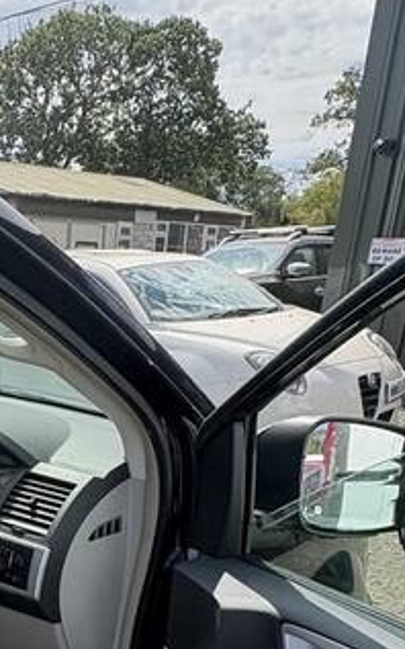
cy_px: 553
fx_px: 742
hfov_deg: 28.6
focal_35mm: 42
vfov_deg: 44.0
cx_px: -4
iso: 64
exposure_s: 1/956
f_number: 2.2
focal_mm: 2.22
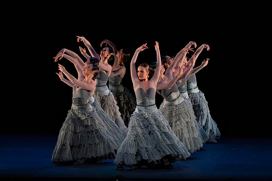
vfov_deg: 4.4
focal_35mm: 316
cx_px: 117
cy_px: 94
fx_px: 2387
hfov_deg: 6.5
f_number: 5.6
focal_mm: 235
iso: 10000
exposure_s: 1/400
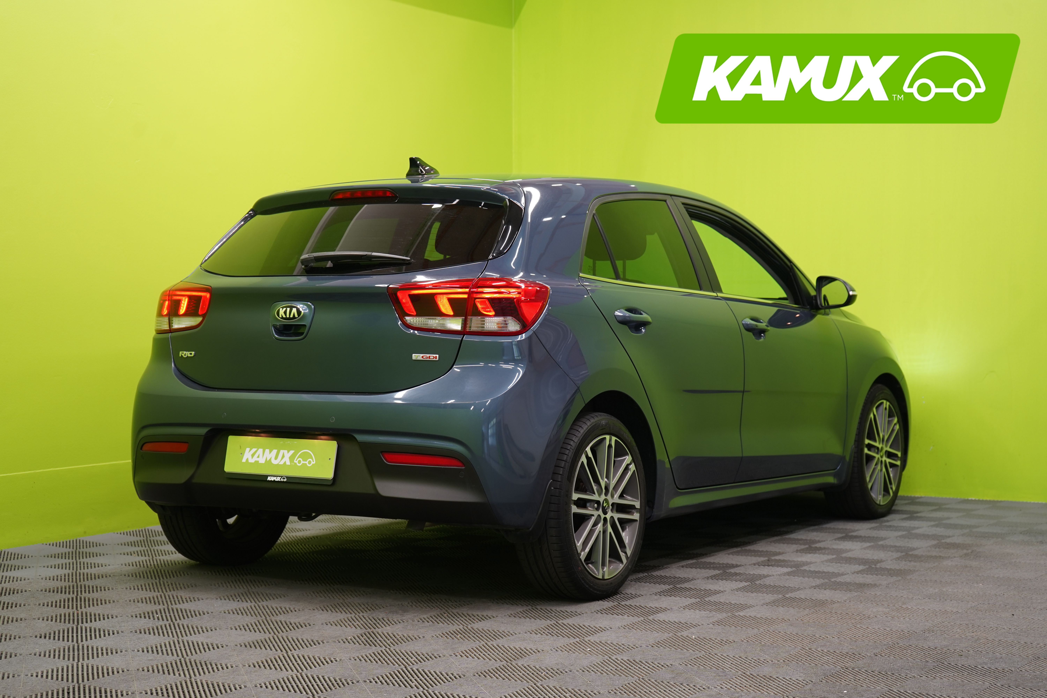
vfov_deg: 22.6
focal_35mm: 60
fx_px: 1745
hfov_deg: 33.4
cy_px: 349
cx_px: 524
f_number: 5
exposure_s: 1/25
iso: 400
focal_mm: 60
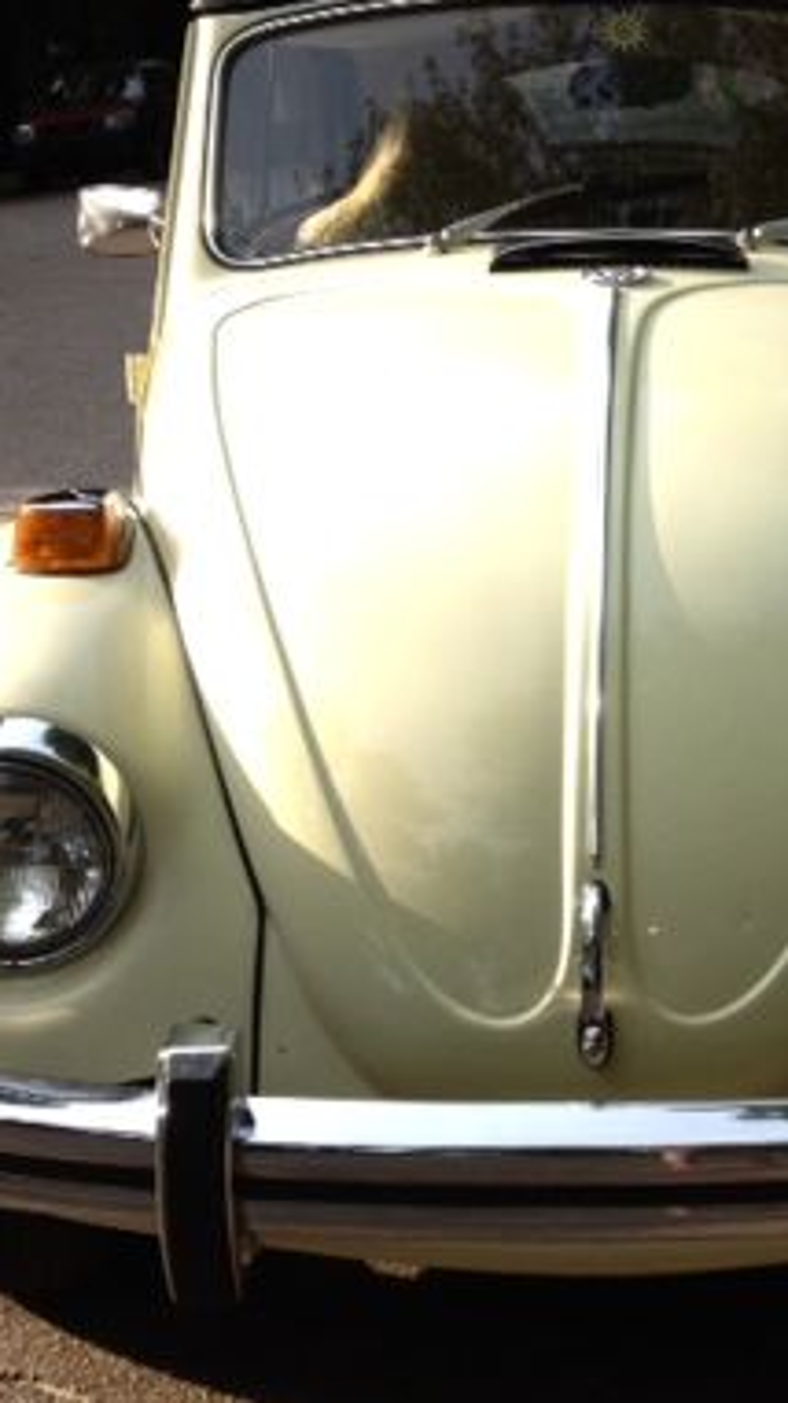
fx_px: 2380
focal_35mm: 64
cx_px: 736
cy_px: 611
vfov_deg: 32.8
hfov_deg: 18.4
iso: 80
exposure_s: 1/824
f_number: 2.4
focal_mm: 4.28
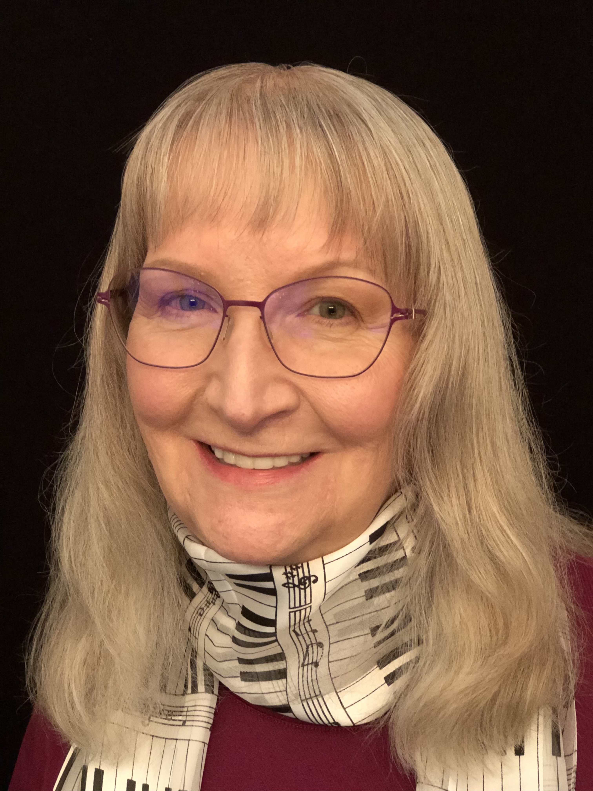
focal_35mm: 57
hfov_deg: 25.7
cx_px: 296
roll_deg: +0.6
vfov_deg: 33.8
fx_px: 1302
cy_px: 396
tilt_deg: -6.9
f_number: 2.8
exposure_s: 1/30
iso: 640
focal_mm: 6.6
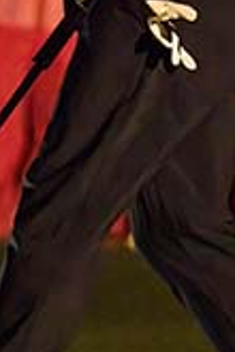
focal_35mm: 582
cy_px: -81
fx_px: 5698
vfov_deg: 3.5
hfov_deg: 2.3
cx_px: -327
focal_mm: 100
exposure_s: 1/200
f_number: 2.8
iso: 25600
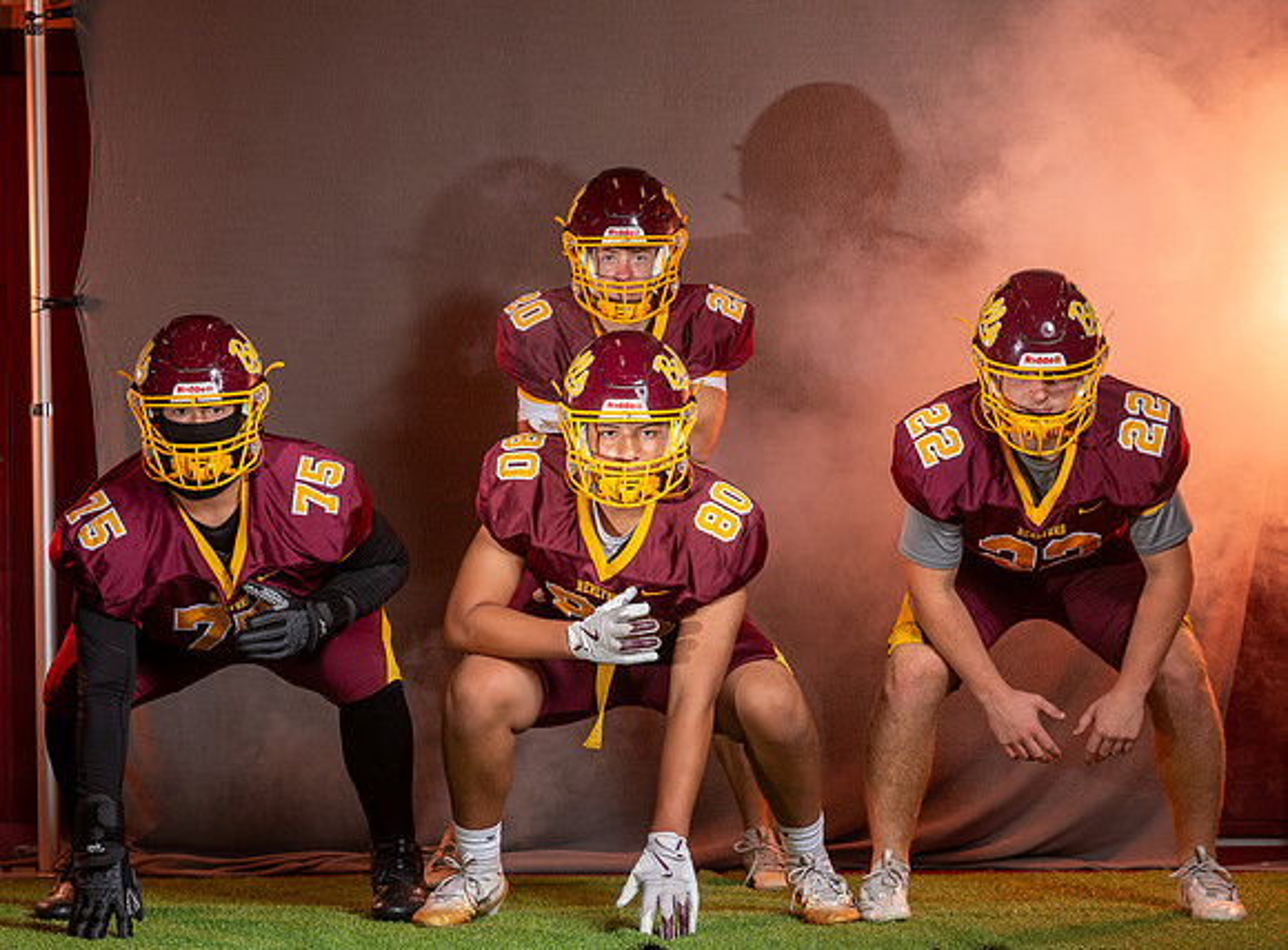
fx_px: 4217
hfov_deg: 17.4
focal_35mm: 114
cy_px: 593
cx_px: 611
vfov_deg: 12.8
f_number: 4.5
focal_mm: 74
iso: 80
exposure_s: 1/160
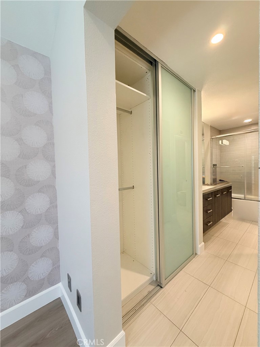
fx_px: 140
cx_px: 130
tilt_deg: -1.6
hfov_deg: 85.7
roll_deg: +1.3
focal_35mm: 14
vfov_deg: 102.1
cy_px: 174
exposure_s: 1/120
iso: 250
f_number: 2.2
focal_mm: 2.22
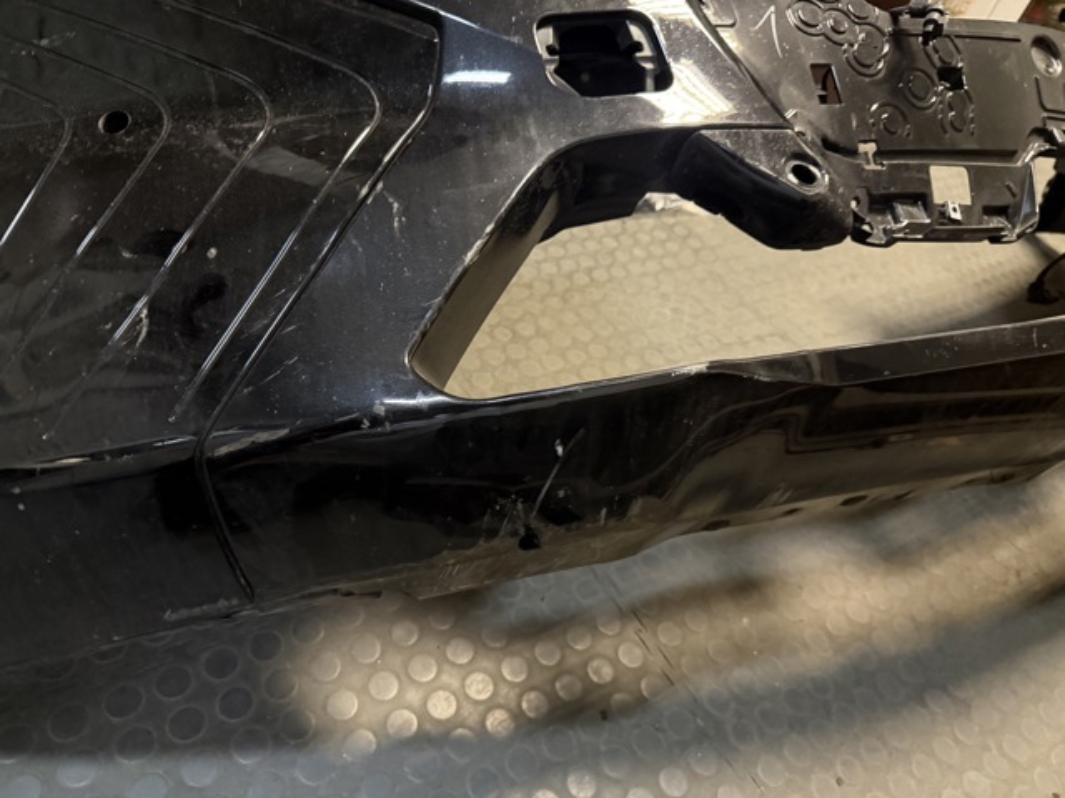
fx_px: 738
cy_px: 399
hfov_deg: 71.6
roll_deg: -18.0
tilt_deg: -41.3
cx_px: 532
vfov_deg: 56.8
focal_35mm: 24
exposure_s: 1/30
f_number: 1.78
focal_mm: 6.76
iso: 1000
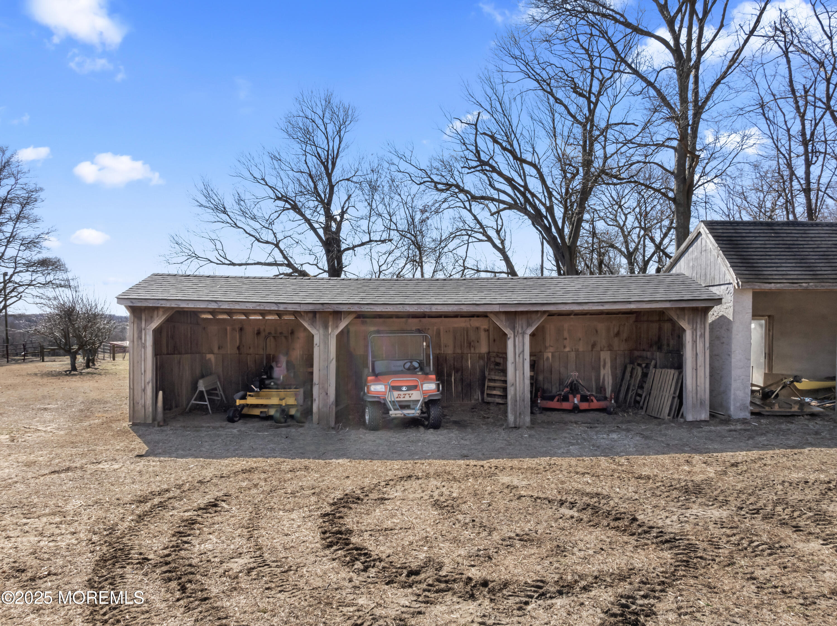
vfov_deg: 56.8
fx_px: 580
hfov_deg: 71.6
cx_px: 418
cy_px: 313
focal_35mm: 24
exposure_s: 1/50
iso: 100
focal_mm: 12.29
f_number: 11
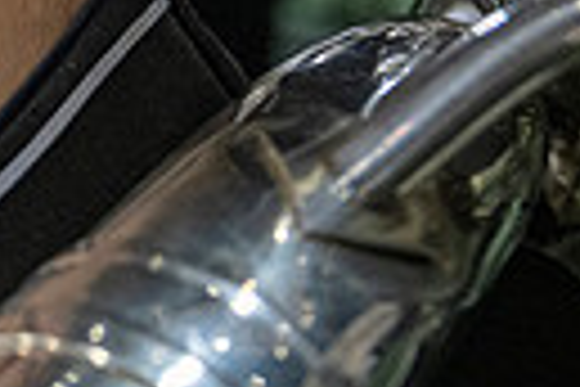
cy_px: 34
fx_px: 1740
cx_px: -656
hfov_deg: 14.7
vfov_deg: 12.6
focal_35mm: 108
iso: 2000
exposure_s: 1/500
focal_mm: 24
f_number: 3.2
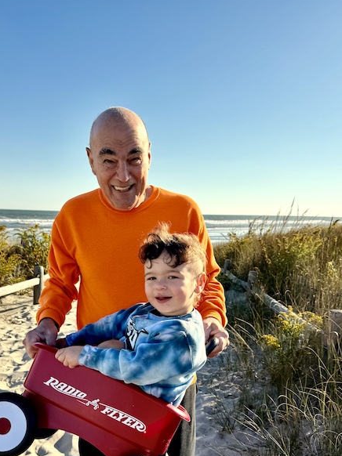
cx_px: 133
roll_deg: -2.8
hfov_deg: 42.7
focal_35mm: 33
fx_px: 435
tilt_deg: -13.6
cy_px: 308
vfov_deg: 54.1
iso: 80
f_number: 1.78
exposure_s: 1/3802
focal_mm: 6.76
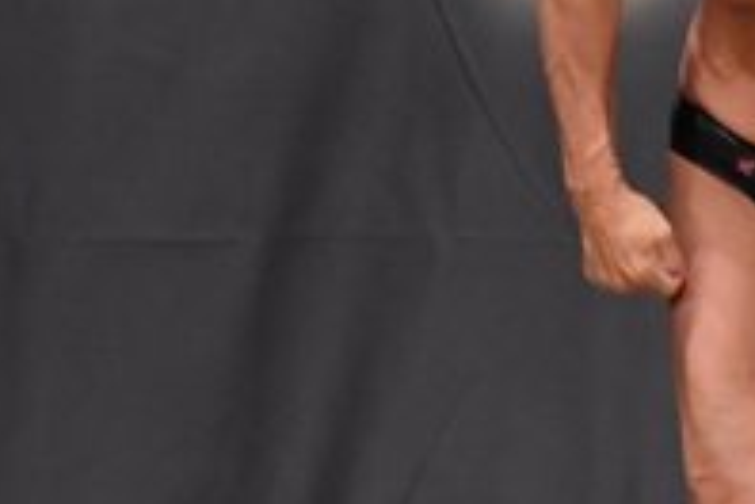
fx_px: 18433
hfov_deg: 2.3
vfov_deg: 1.6
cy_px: 275
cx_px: 959
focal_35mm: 879
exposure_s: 1/400
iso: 6400
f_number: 5.6
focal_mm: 150
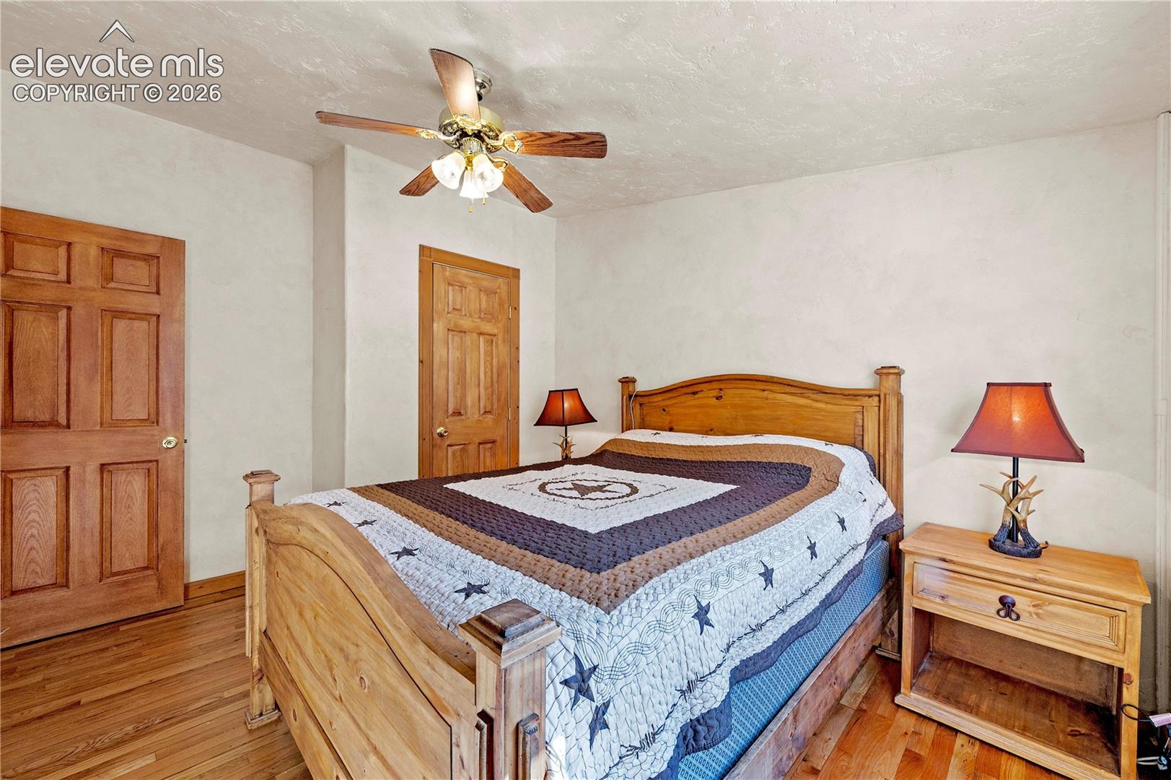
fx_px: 455
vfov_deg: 81.1
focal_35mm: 14
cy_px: 390
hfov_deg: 104.3
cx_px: 586
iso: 640
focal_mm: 14
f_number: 14
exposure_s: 1/8
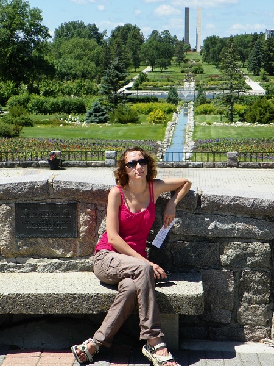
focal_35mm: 87
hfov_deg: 17.0
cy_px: 183
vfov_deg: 22.5
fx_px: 918
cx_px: 137
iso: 64
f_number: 4
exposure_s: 1/500
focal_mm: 15.5
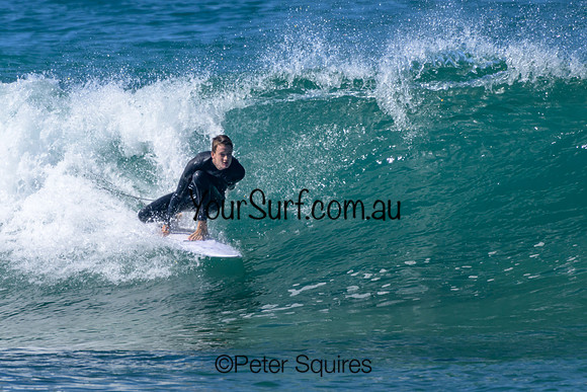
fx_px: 13336
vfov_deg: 1.7
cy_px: 136
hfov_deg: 2.5
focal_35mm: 818
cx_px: 213
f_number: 11
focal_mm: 600
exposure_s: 1/2000
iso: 900
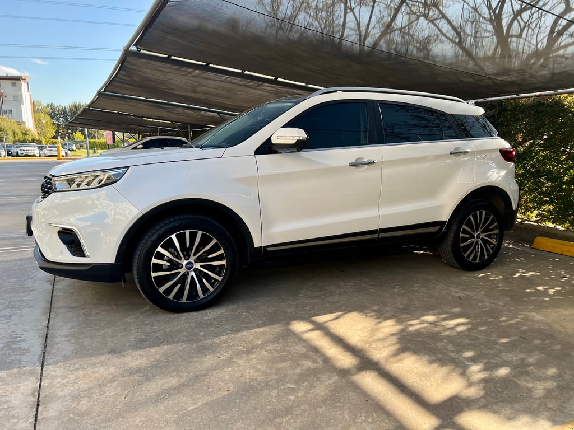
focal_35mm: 26
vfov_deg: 53.1
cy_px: 215
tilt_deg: -11.0
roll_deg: +0.2
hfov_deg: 67.3
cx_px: 287
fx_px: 431
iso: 50
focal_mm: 5.7
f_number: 1.5
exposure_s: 1/539
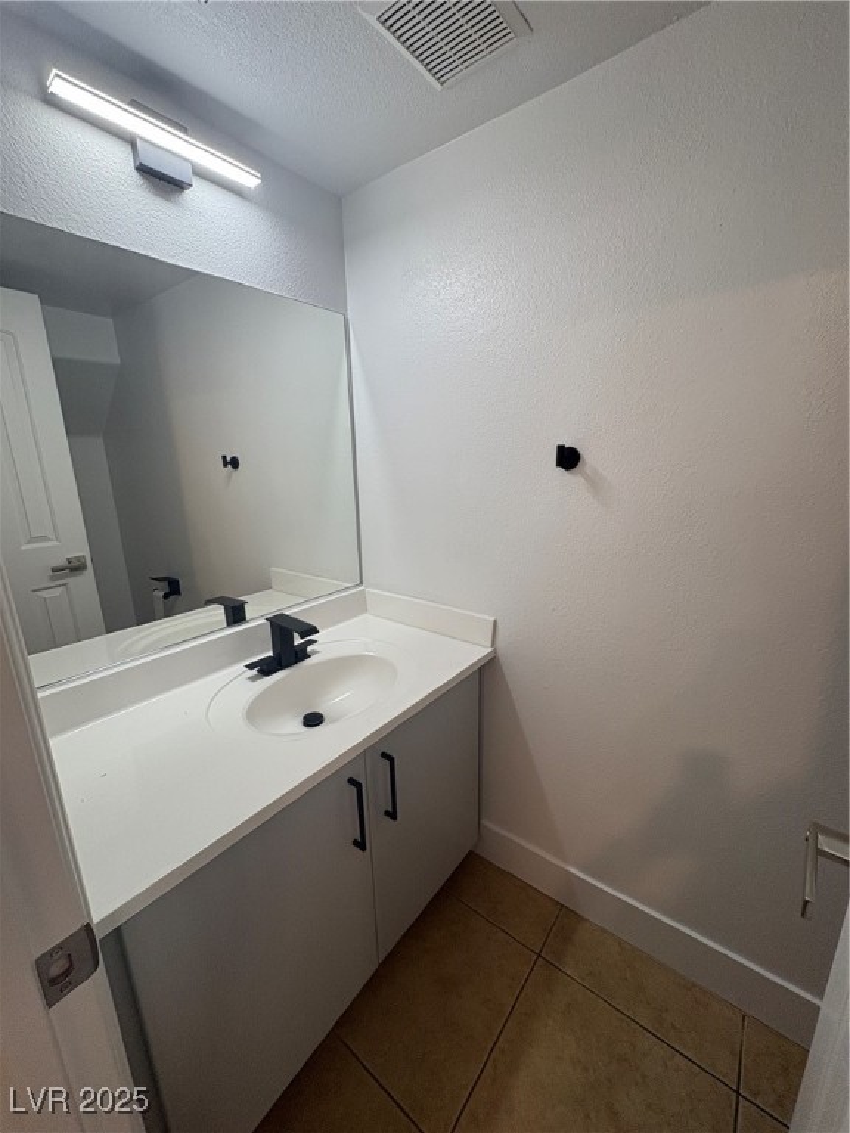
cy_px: 566
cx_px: 425
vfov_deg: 102.1
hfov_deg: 85.7
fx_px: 458
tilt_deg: -12.4
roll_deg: +1.6
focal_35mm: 14
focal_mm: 2.22
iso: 125
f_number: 2.2
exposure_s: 1/60
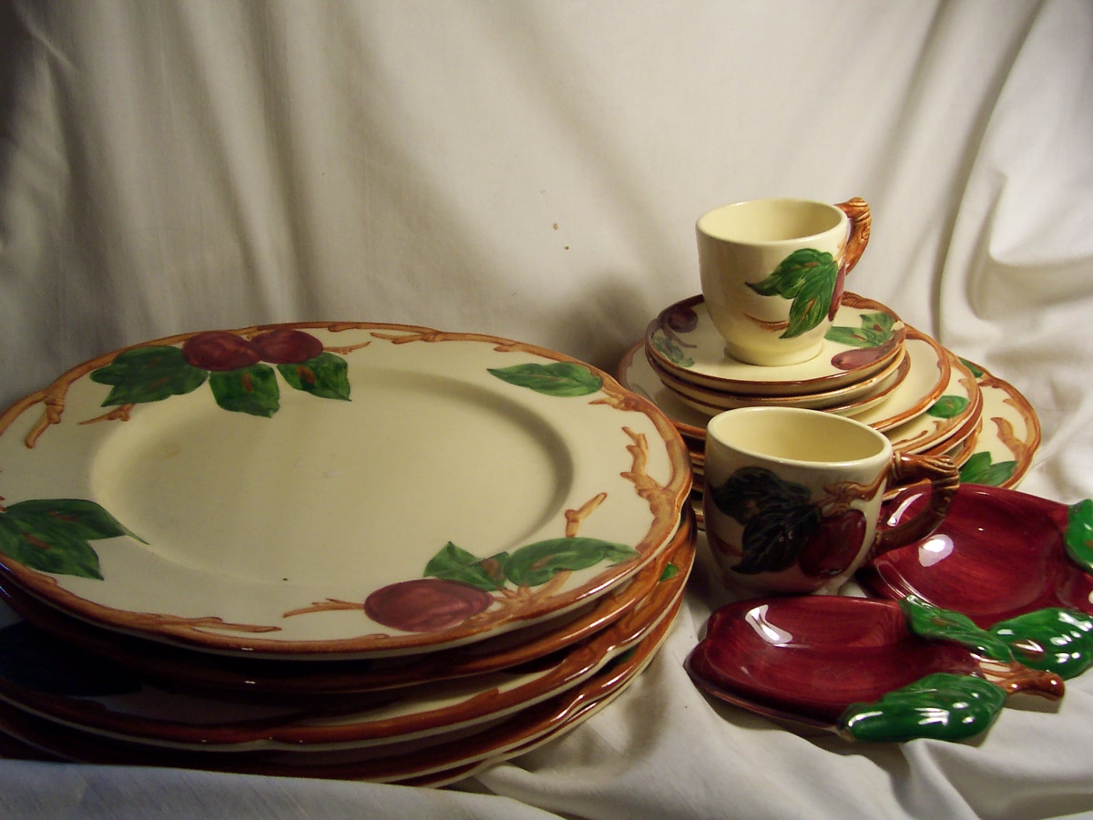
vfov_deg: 38.7
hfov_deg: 50.1
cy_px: 410
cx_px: 546
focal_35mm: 37
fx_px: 1168
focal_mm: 5.6
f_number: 2.8
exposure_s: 1/125
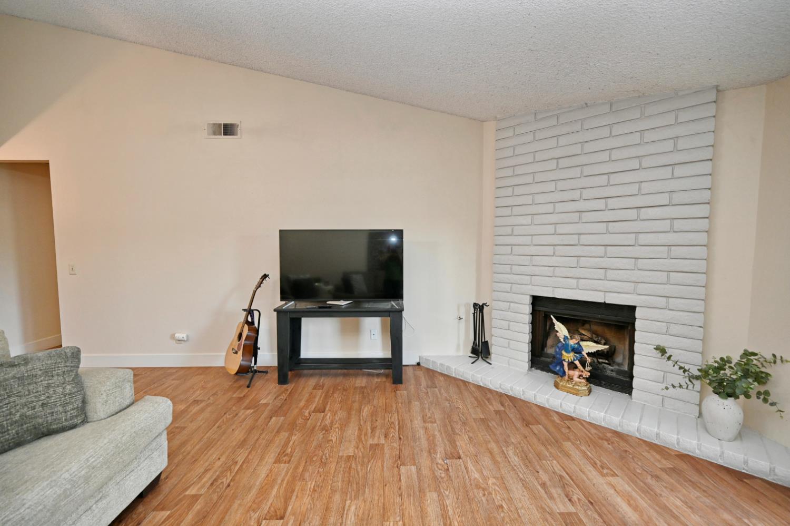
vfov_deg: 81.1
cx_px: 395
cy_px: 263
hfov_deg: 104.3
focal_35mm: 14
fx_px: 307
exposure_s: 1/60
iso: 800
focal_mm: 14
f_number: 4
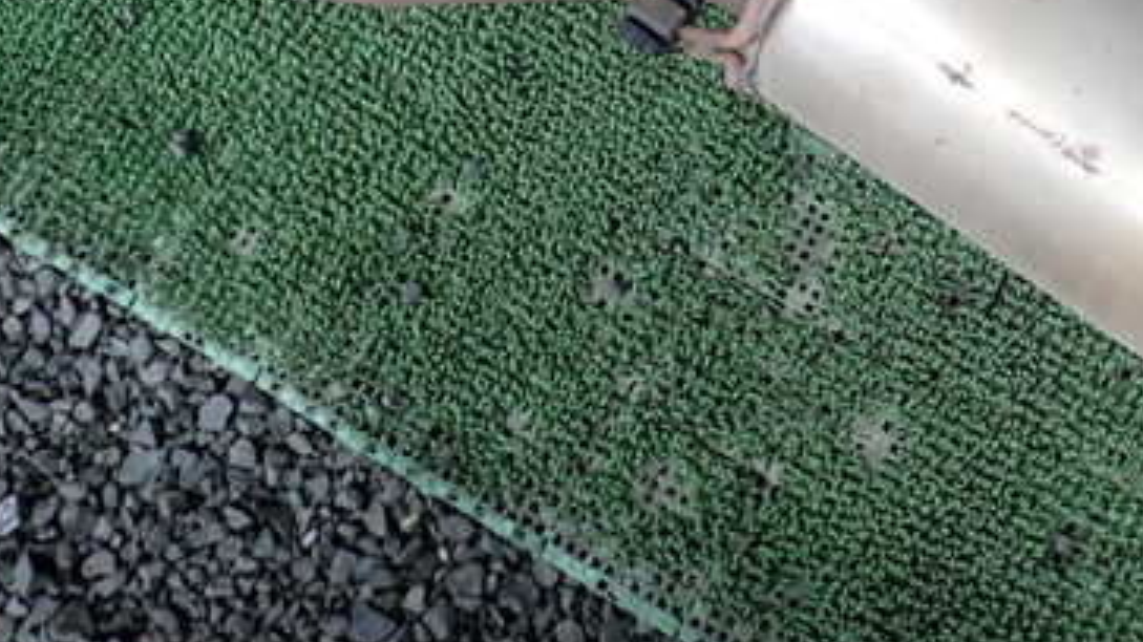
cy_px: 31
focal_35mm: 54
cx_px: 897
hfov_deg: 37.3
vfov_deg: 21.6
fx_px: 1636
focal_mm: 5.4
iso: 200
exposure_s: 1/80
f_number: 2.3
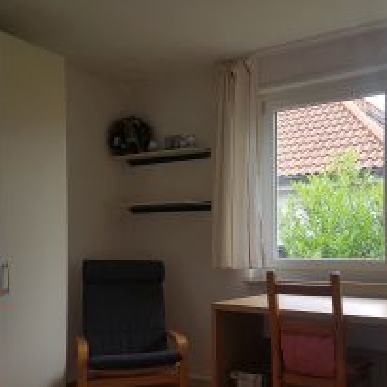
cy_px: 235
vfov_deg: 37.4
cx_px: 241
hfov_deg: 37.3
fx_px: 569
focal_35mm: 45
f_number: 1.7
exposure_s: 1/163
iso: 50
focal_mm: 4.2
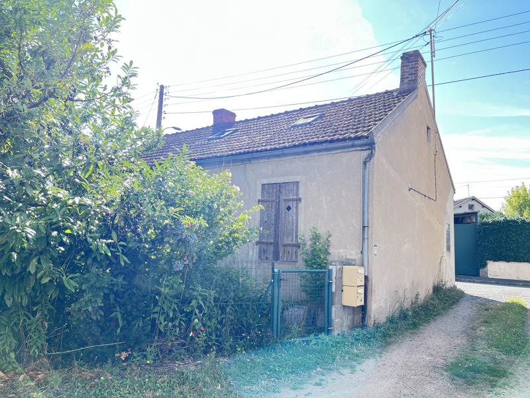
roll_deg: -1.9
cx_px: 265
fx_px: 398
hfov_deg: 67.3
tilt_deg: +7.3
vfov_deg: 53.1
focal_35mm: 26
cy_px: 199
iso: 50
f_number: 1.6
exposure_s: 1/450
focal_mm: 5.1
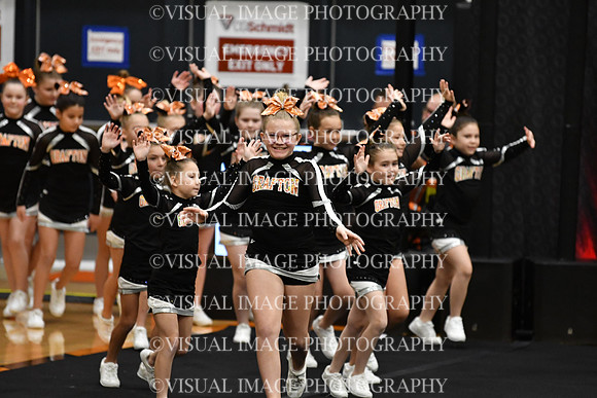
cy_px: 199
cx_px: 298
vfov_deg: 5.1
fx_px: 4478
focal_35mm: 270
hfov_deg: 7.6
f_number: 2.8
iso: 4000
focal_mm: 180
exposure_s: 1/800
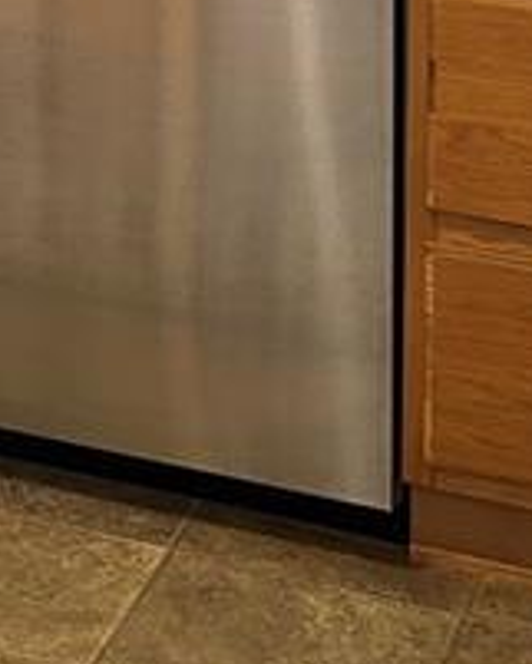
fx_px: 2537
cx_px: -373
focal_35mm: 129
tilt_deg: -2.1
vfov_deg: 13.2
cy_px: -581
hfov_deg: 11.3
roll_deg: -0.1
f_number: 1.5
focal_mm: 5.7
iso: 200
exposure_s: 1/60
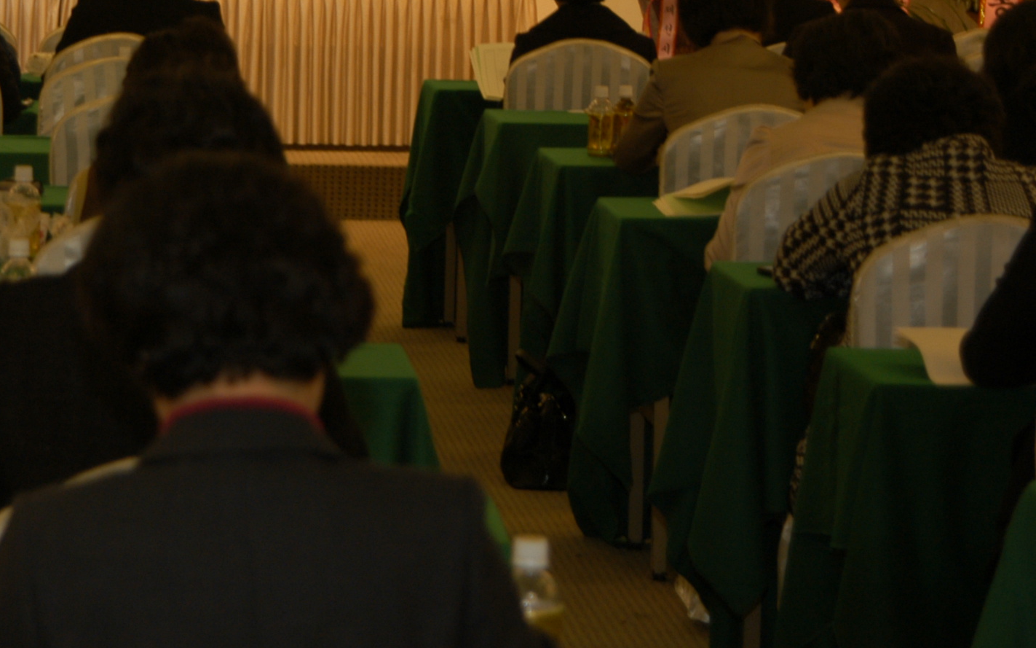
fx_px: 4376
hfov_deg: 13.3
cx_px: 28
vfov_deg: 8.4
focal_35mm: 155
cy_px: 139
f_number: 4
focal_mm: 48
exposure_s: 1/50
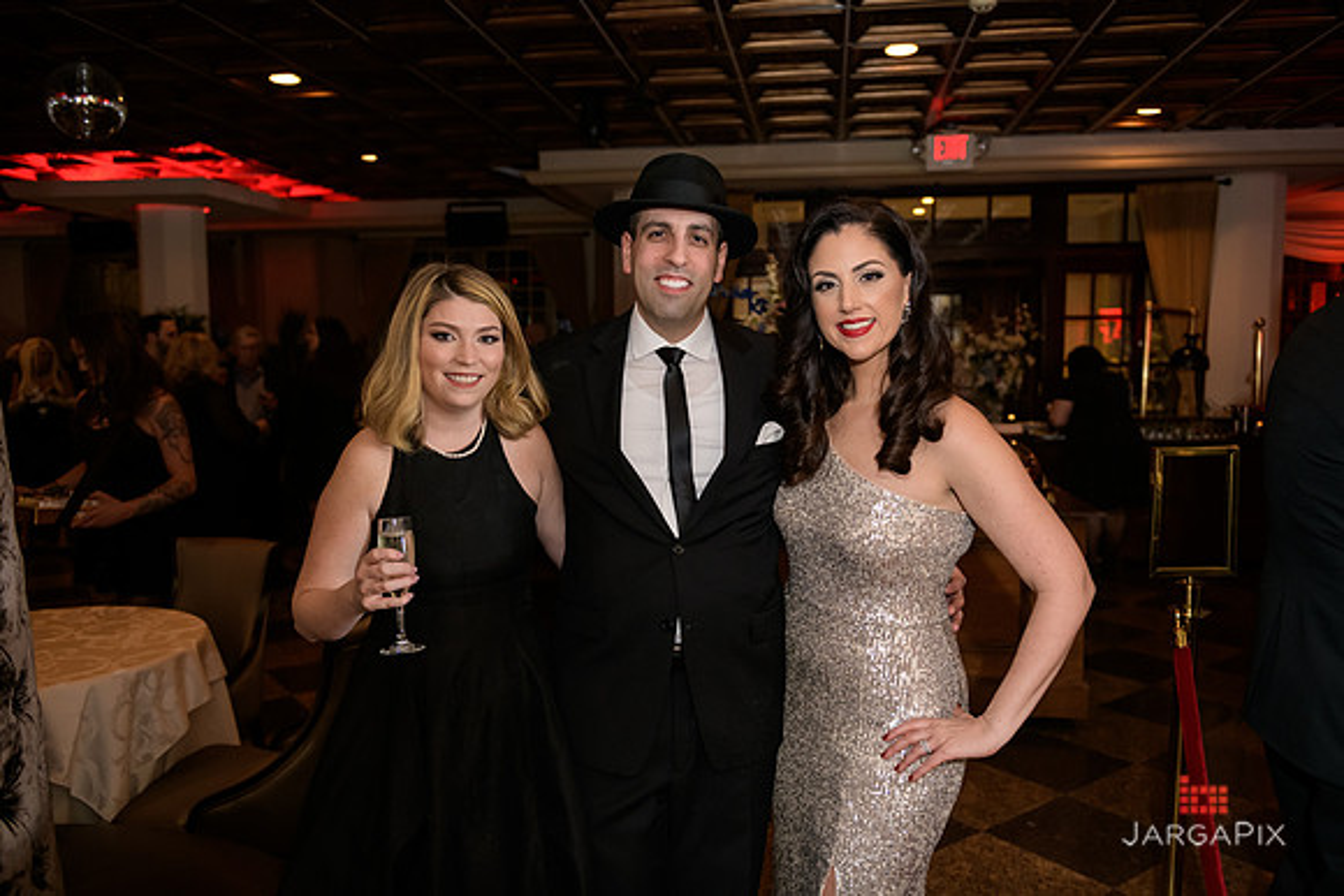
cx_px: 672
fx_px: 1046
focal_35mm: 28
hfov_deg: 65.5
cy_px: 448
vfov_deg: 46.4
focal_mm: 28
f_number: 3.2
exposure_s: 1/125
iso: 1600
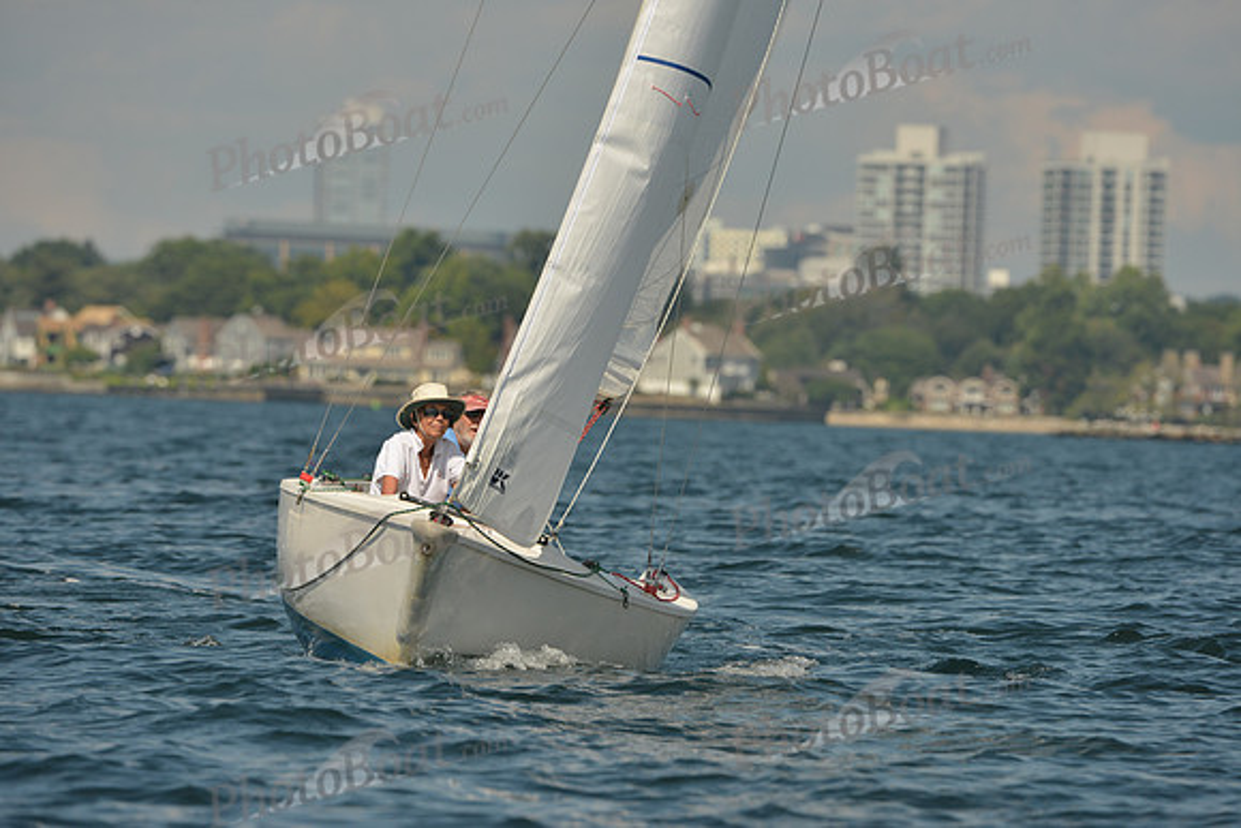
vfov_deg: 3.4
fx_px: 13791
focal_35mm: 400
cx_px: 620
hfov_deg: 5.2
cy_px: 414
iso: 320
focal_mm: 400
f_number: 8
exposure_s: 1/1250
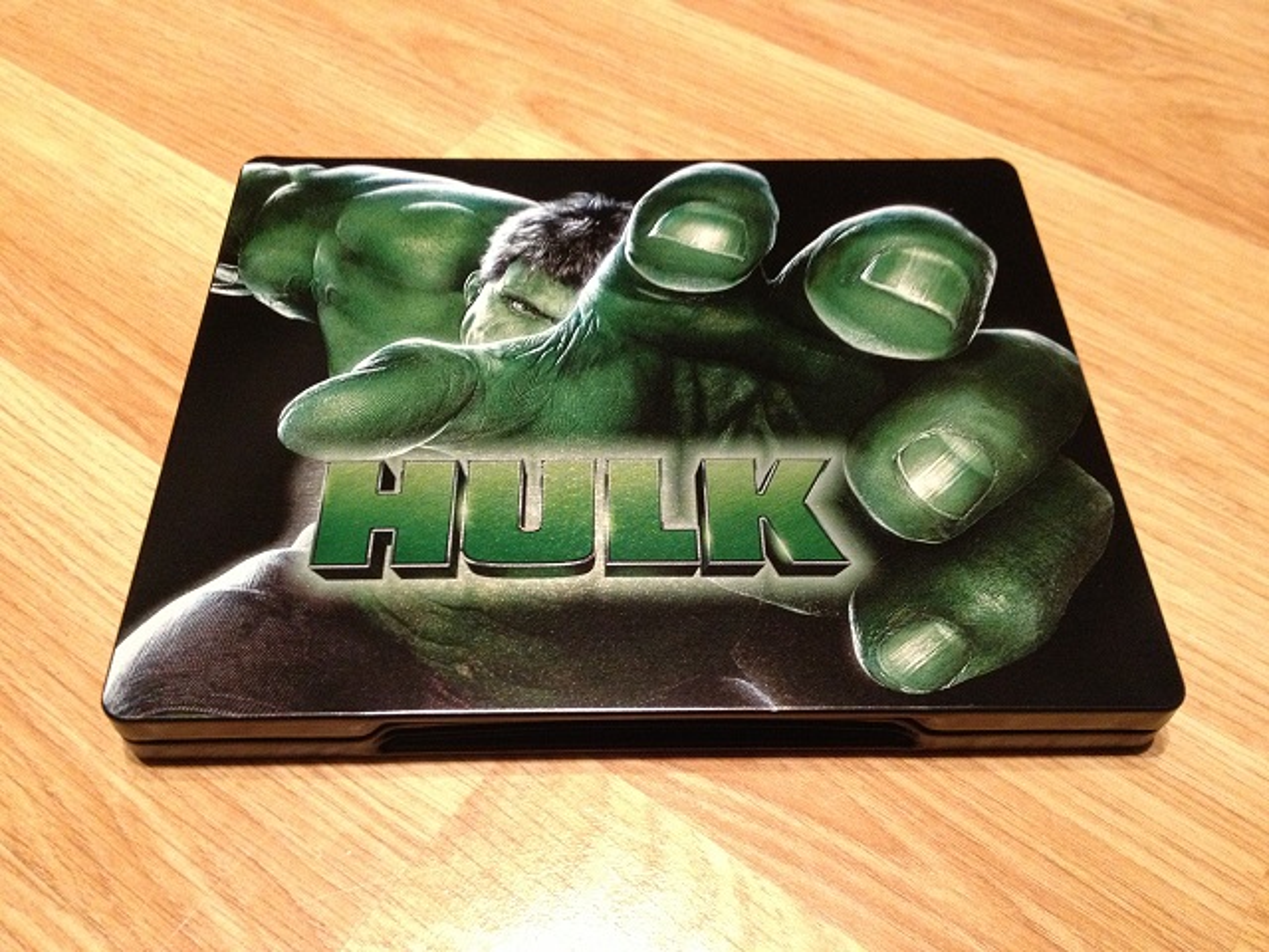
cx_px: 634
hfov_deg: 52.6
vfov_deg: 40.7
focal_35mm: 35
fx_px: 1283
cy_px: 476
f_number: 2.4
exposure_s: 1/20
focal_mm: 4.28
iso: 400
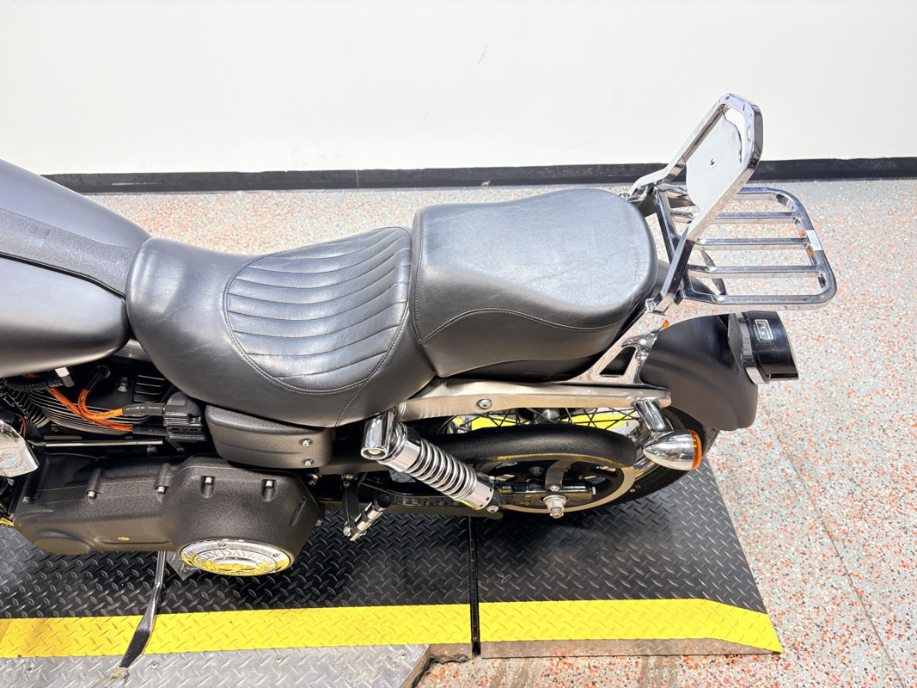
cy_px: 344
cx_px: 458
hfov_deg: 67.3
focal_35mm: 26
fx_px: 689
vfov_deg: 53.1
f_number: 1.6
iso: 64
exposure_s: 1/120
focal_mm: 5.96
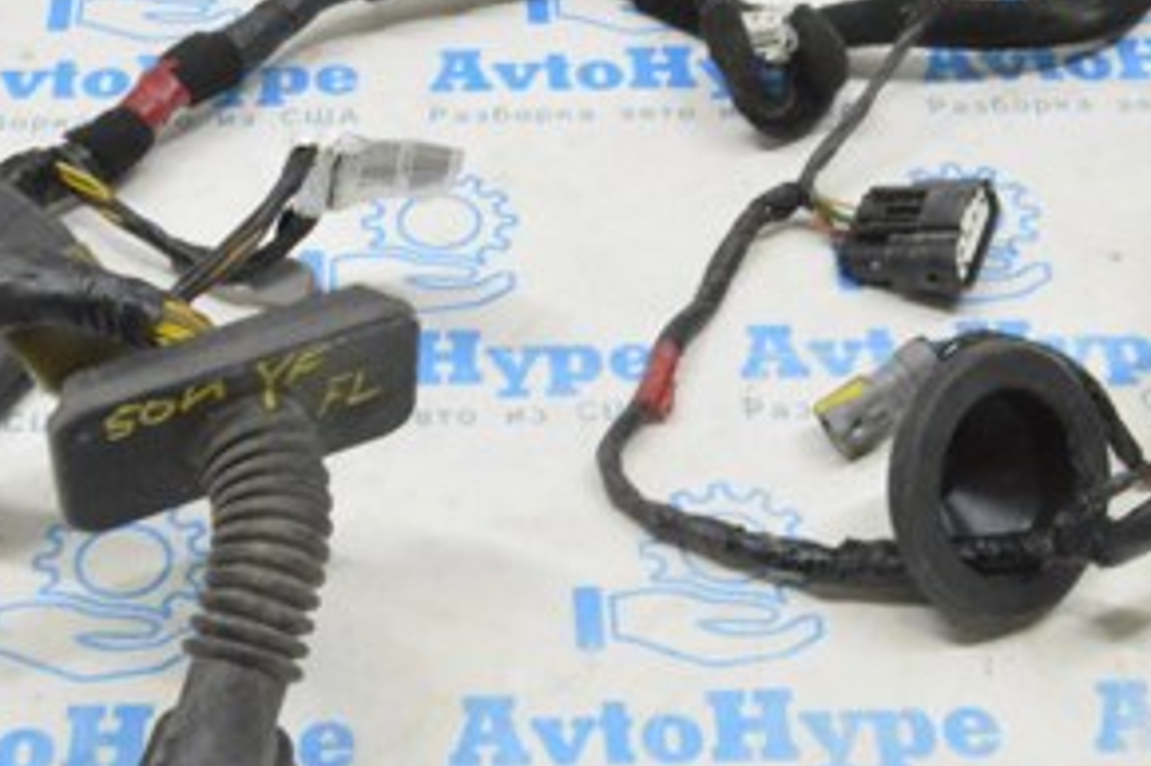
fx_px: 2432
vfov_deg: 17.9
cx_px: 480
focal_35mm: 76
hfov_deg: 26.6
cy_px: 280
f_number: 20
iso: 6400
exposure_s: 1/15
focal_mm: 23
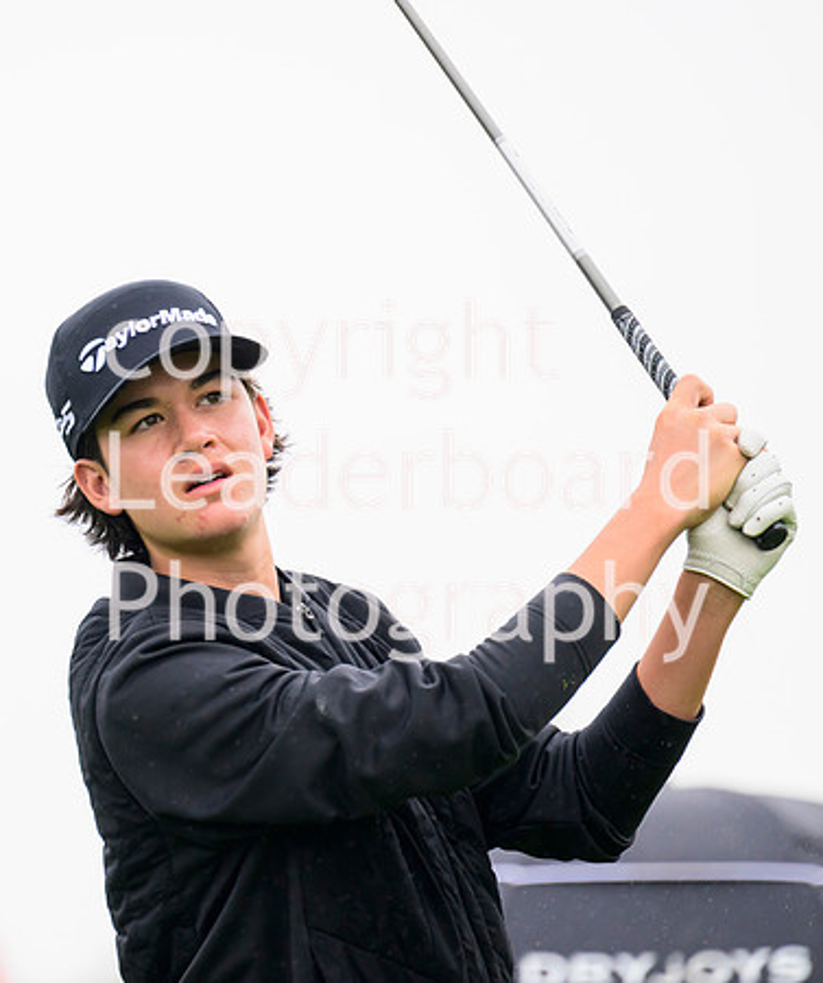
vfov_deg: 3.4
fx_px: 16716
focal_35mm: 564
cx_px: 71
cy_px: 481
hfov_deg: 2.8
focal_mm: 400
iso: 1600
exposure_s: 1/1600
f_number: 6.3
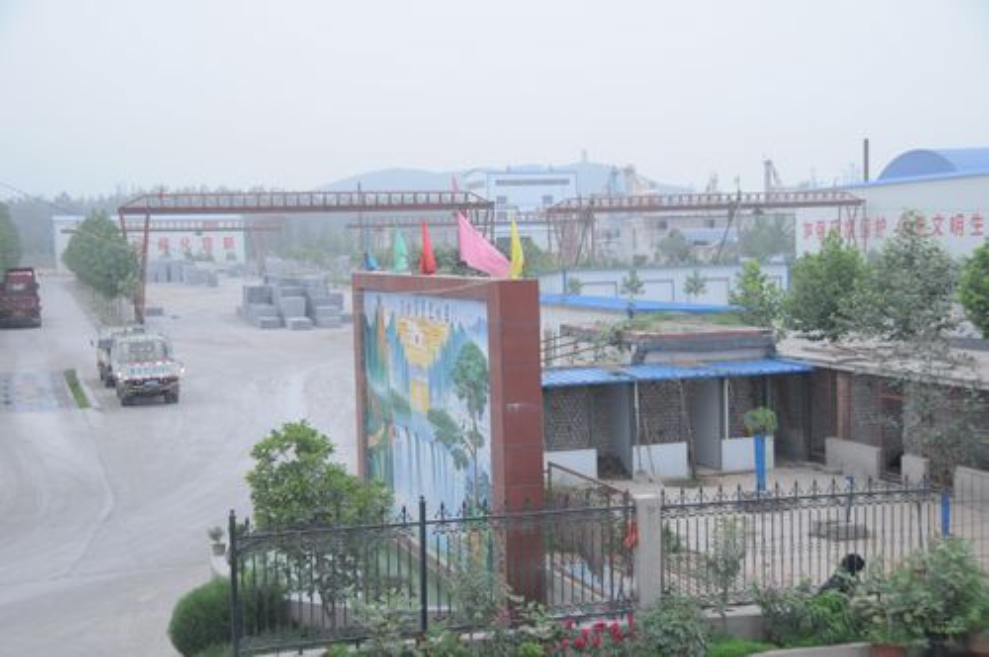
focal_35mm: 54
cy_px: 328
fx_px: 1482
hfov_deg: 36.9
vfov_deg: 25.0
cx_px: 494
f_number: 4.5
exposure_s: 1/60
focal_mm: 36
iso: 800
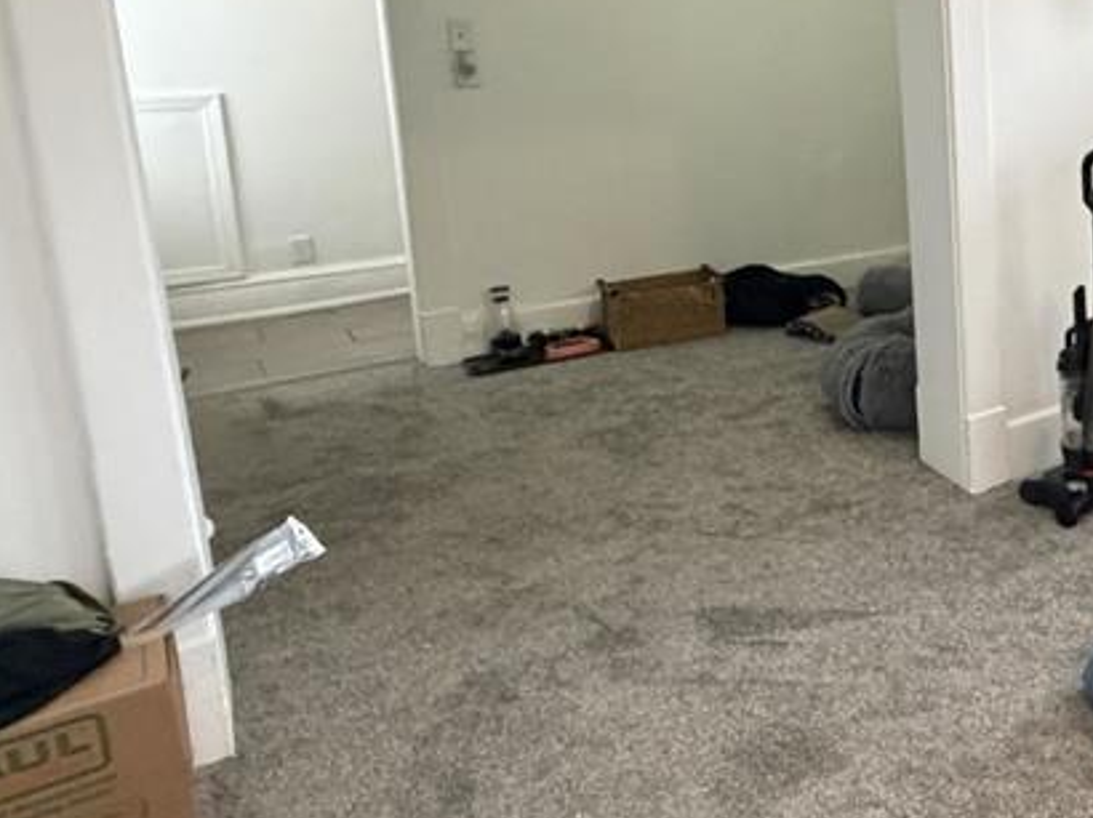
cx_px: 1290
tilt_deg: -9.1
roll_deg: +0.5
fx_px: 1104
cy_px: 179
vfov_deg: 39.3
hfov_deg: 39.3
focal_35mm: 35
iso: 640
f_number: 2.2
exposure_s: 1/60
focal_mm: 2.22
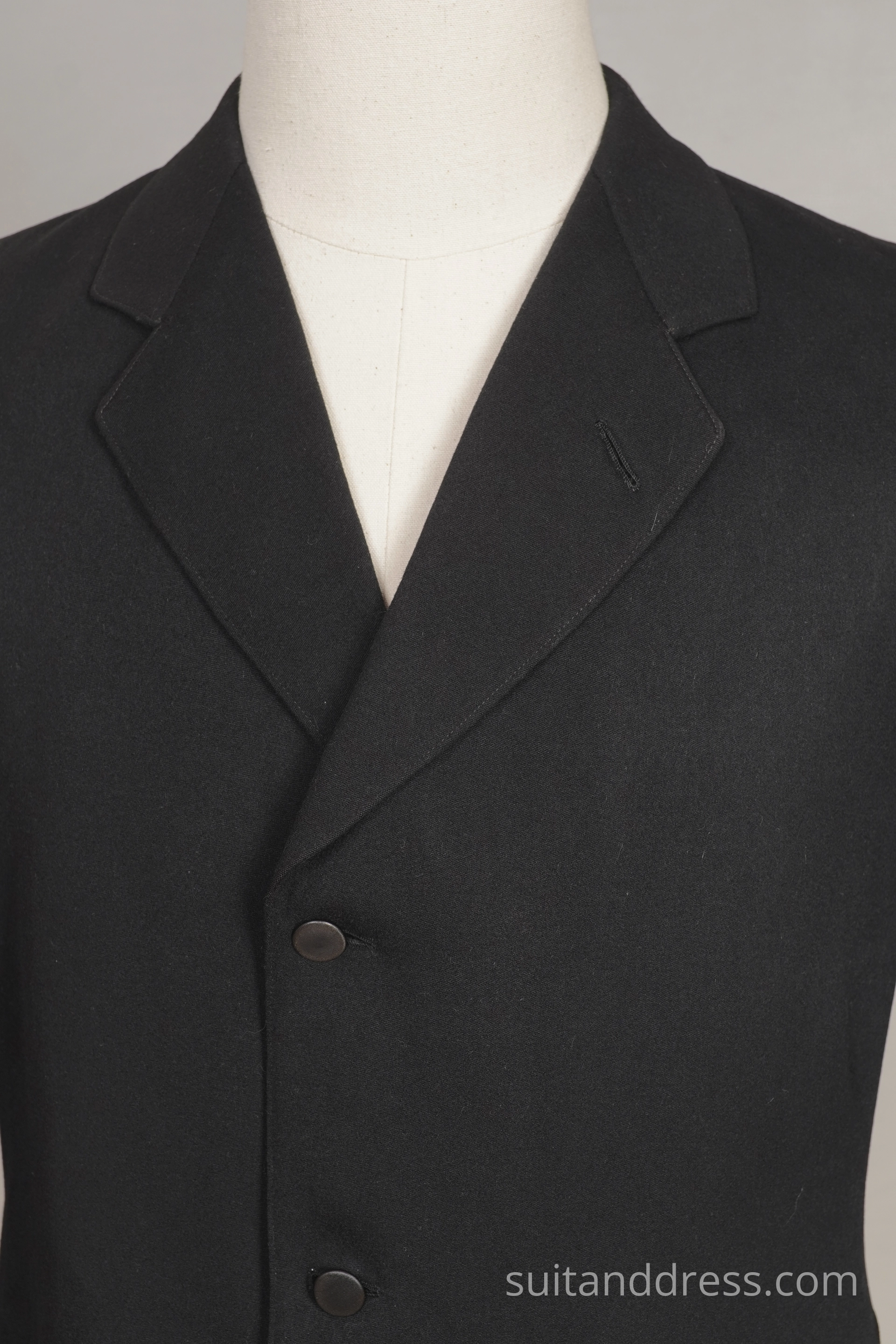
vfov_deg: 41.1
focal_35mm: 48
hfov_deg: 28.1
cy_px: 672
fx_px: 1792
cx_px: 448
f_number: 7.1
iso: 320
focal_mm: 32
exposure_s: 1/10
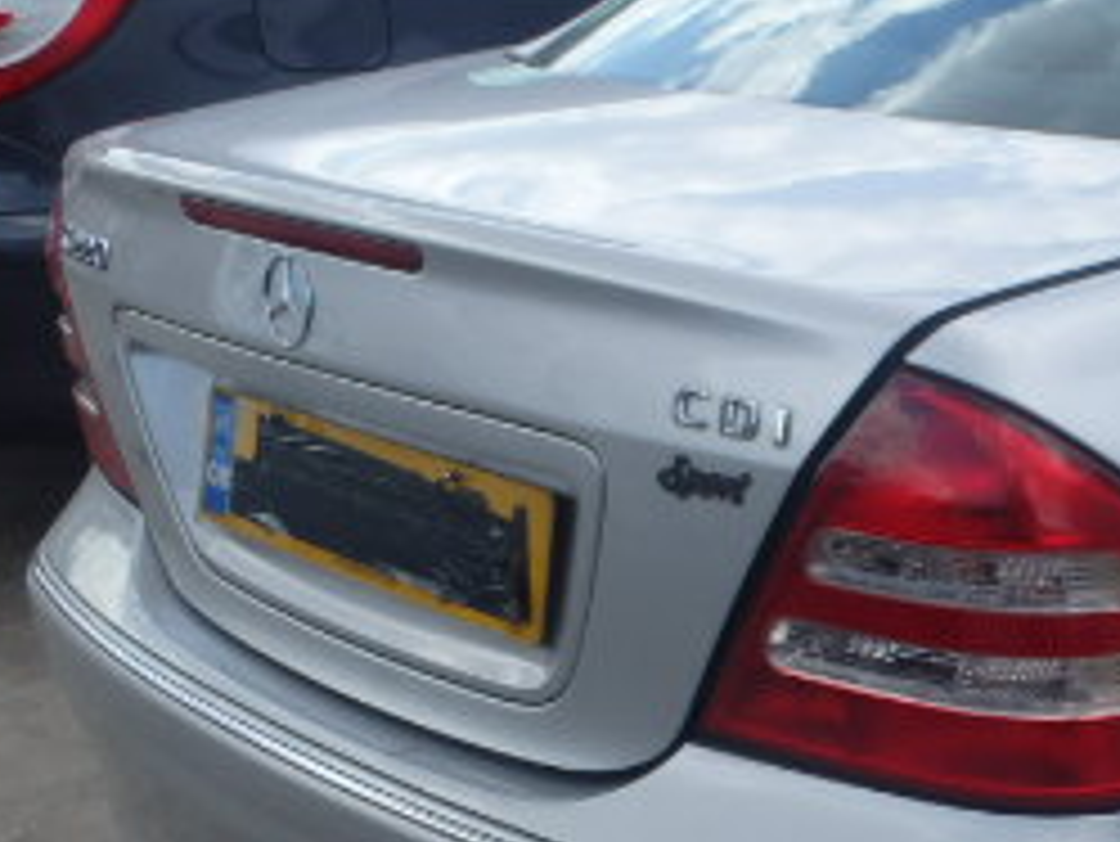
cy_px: 666
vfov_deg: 20.2
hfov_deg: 24.3
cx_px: 1367
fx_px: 2331
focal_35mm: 72
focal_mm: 5
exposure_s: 1/500
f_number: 3.9
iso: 125
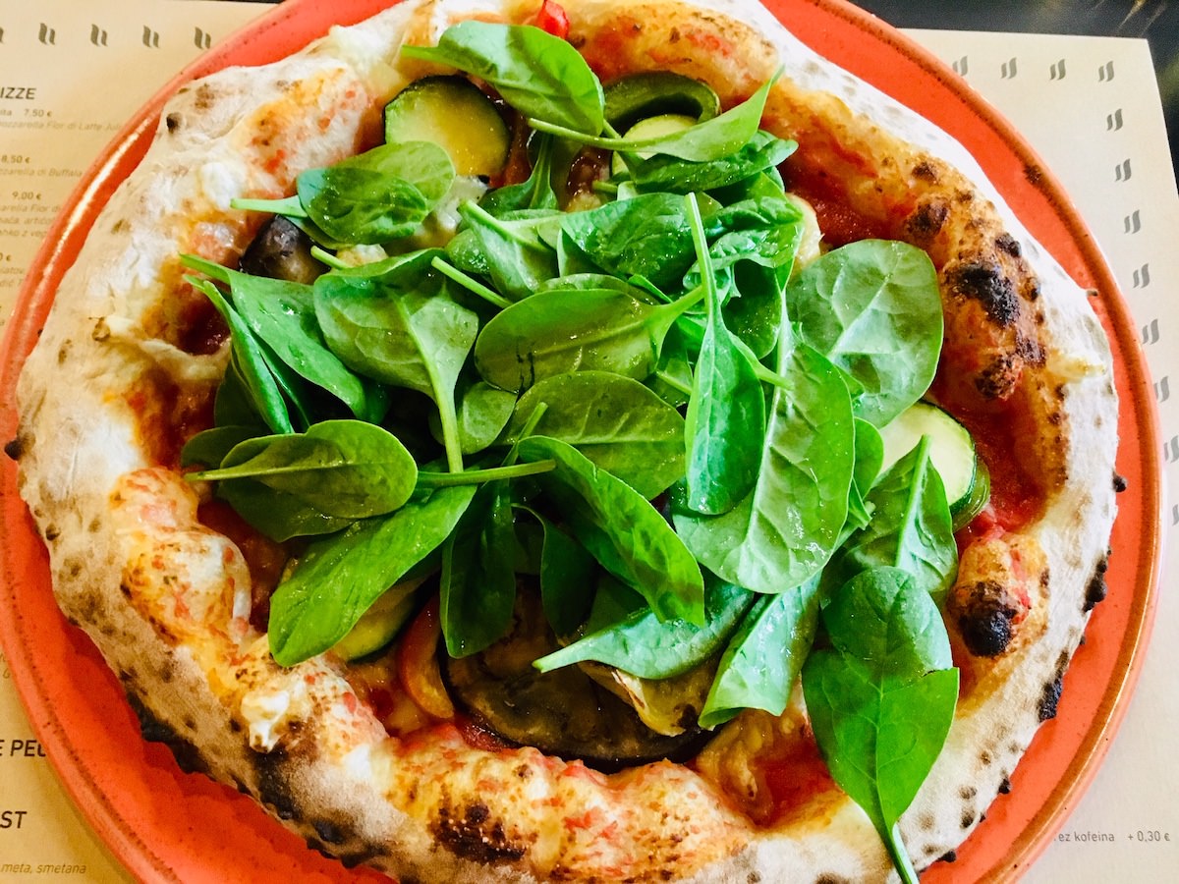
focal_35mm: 29
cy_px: 442
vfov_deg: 48.2
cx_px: 590
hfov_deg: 61.7
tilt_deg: -71.8
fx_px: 988
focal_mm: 4.15
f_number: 2.2
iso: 250
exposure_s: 1/17
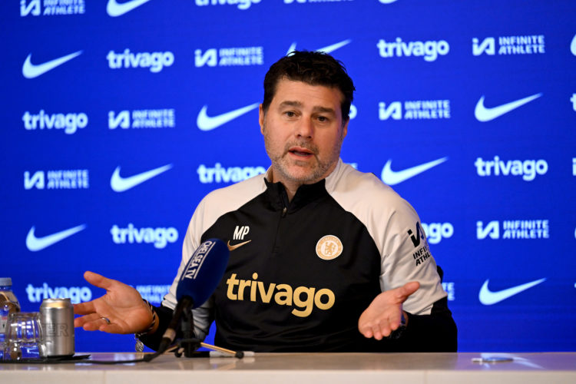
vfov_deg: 7.8
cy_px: 192
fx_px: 2800
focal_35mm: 175
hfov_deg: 11.7
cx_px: 288
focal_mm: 175
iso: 2500
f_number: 2.8
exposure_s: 1/400
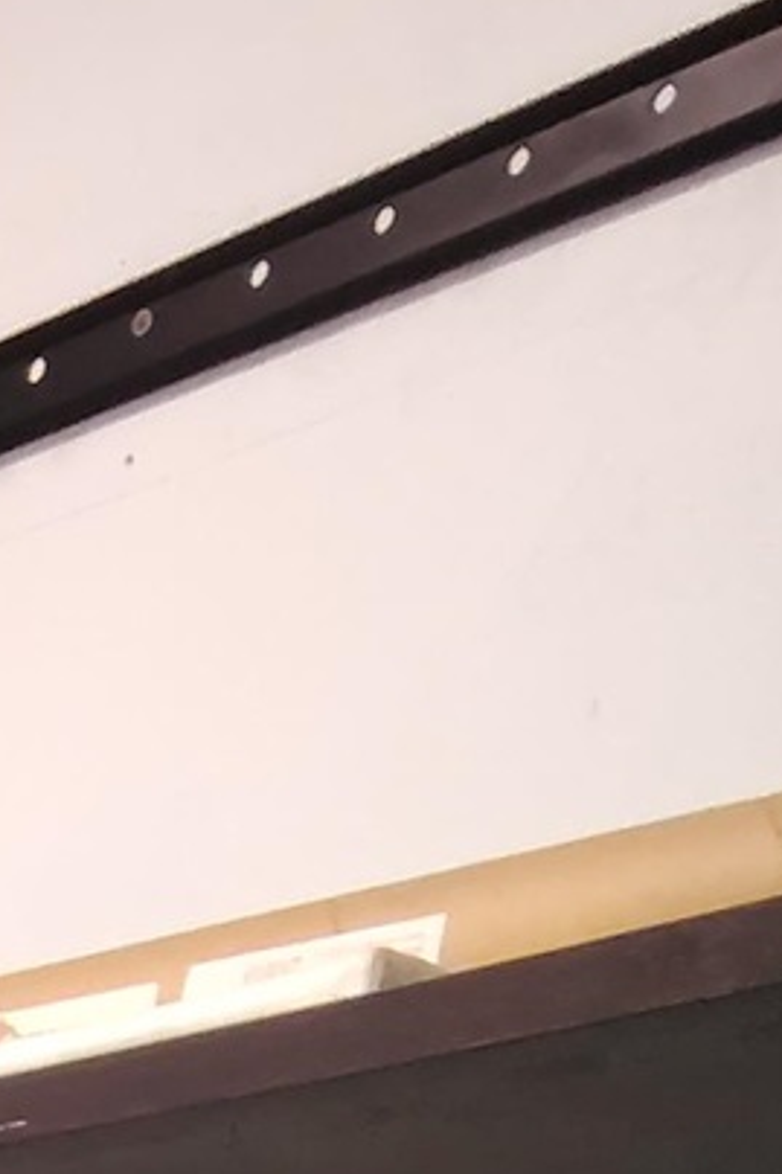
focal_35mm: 95
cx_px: -1244
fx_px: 3098
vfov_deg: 16.5
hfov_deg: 11.3
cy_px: 2331
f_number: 2.2
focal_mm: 2.13
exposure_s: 1/24
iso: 453
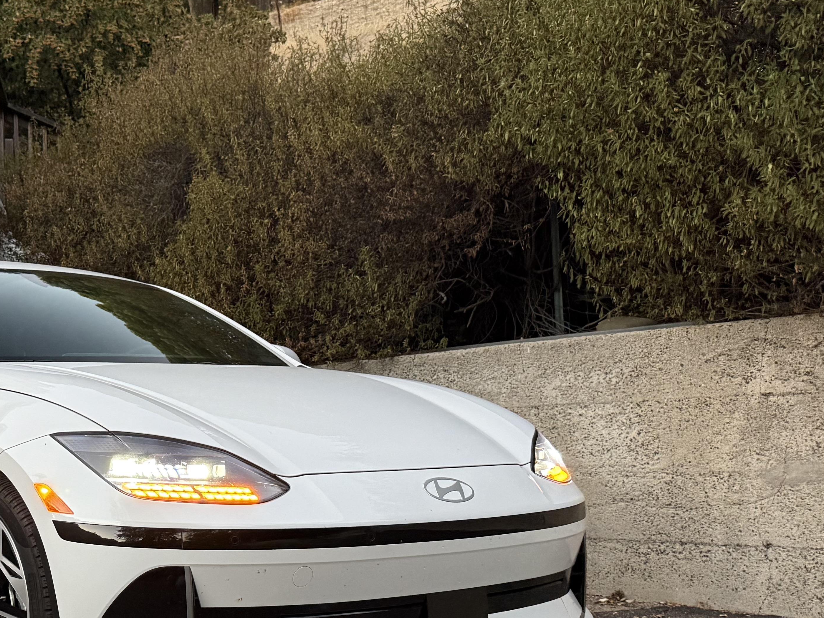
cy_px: 476
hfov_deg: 36.6
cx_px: 90
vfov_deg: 29.1
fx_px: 1166
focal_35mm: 49
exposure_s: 1/60
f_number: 1.78
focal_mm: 6.76
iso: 400
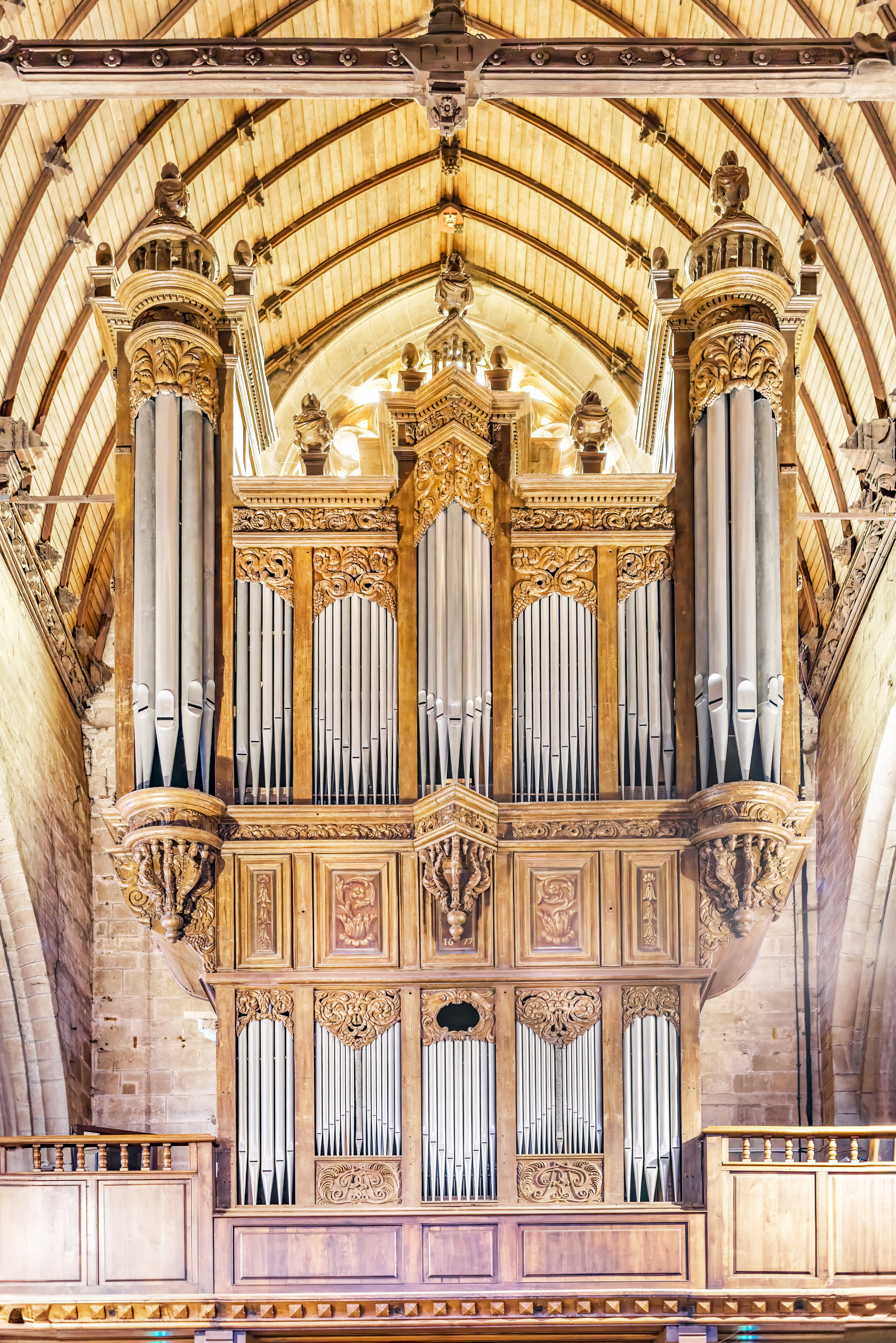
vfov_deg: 41.1
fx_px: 1792
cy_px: 672
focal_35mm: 48
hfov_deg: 28.1
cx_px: 448
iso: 1250
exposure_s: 1/13
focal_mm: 48
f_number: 3.2
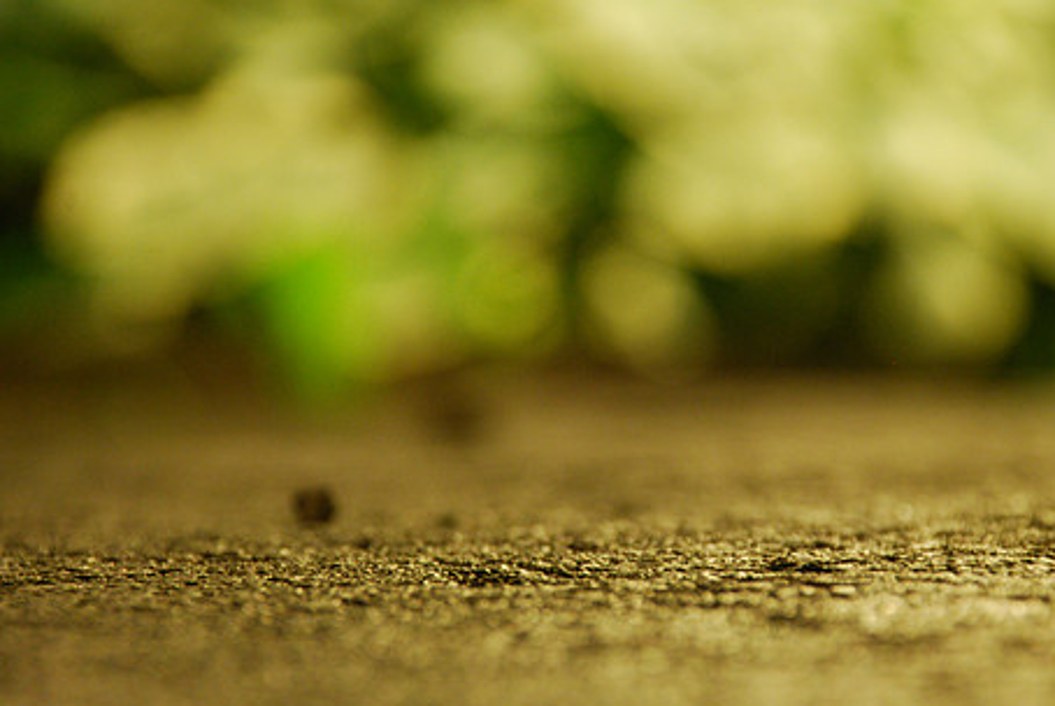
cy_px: 406
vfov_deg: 5.3
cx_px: 544
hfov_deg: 8.0
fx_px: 7589
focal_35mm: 259
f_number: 5.6
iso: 800
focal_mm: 135
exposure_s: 3.3
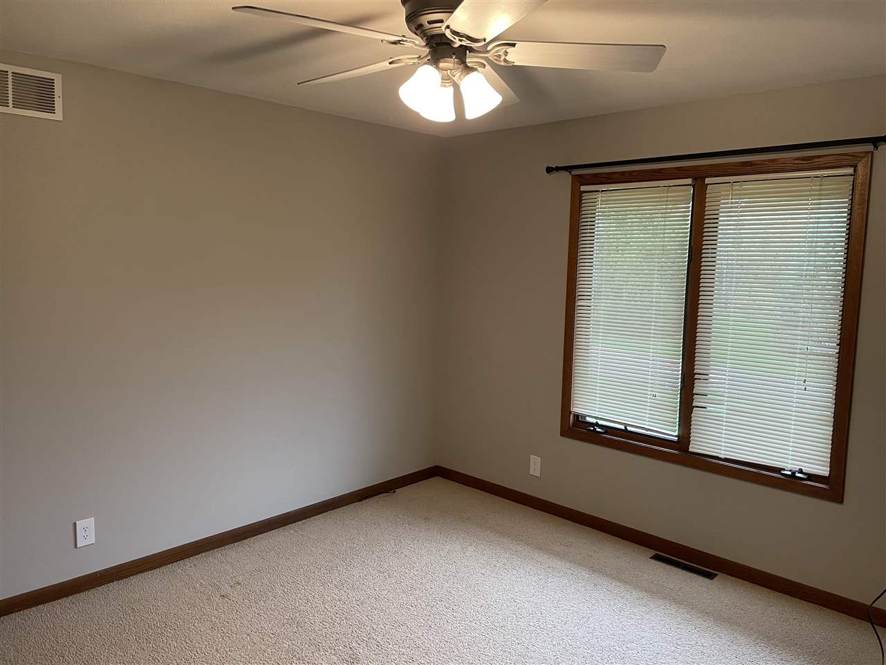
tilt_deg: -5.8
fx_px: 665
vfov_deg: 53.1
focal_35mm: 26
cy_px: 332
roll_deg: -0.8
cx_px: 443
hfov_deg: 67.3
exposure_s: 1/60
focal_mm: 4.2
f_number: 1.6
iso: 200
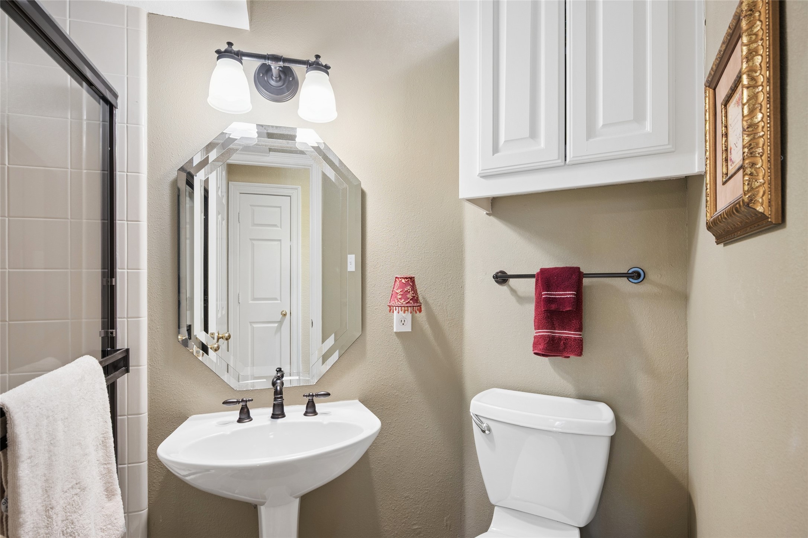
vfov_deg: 67.4
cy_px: 269
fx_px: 404
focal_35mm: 18
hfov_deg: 90.0
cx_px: 404
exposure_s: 1/1.25
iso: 250
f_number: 8
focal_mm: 18
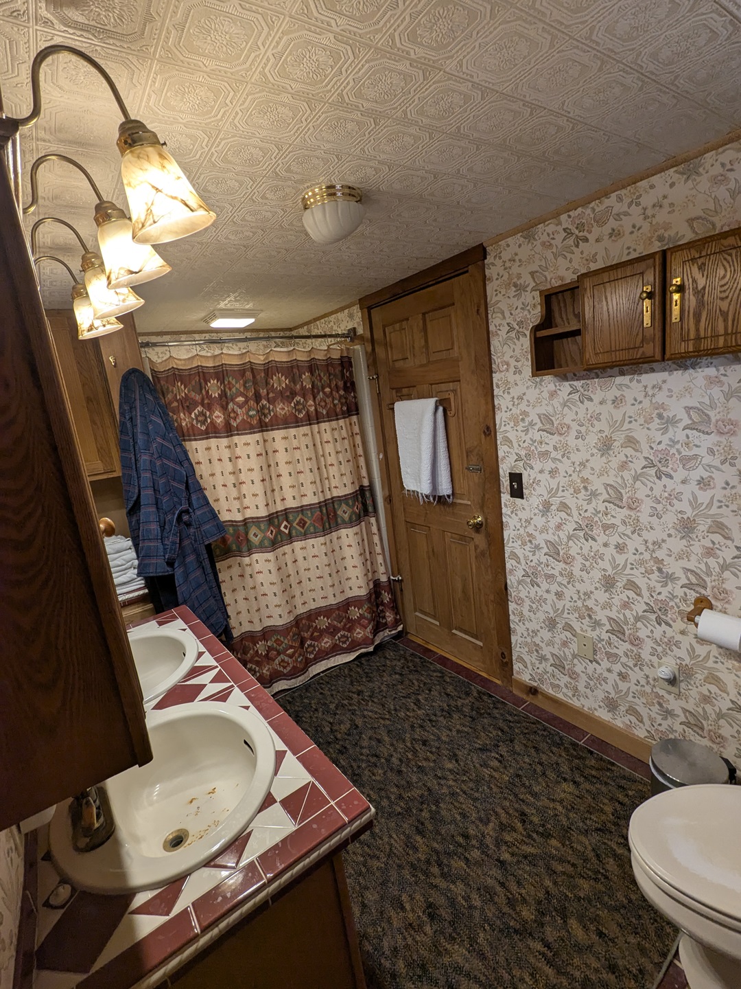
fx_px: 457
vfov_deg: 94.5
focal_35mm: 16
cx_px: 370
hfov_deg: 78.1
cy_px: 494
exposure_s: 1/40
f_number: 2.2
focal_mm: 2.35
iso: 135
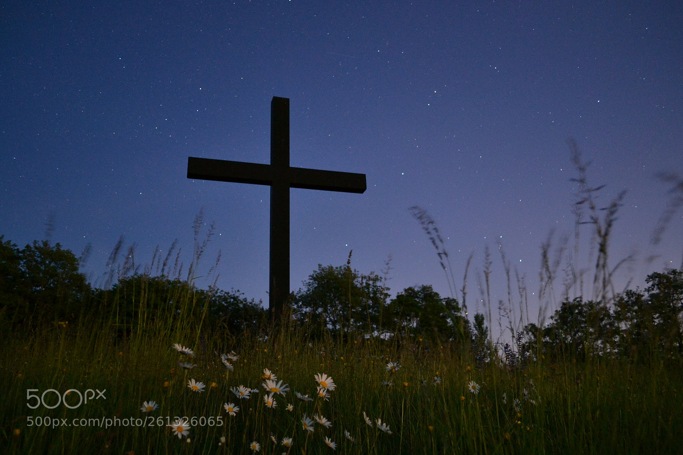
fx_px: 512
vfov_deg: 47.9
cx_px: 342
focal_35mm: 27
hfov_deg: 67.4
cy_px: 228
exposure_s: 13
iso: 1600
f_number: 3.5
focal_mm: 18
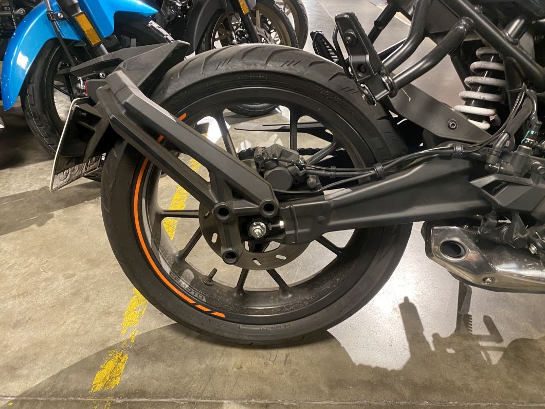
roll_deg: +0.1
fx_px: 409
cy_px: 204
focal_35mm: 26
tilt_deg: -32.3
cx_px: 272
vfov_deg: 53.1
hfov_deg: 67.3
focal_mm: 4.25
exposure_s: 1/50
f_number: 1.8
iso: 400
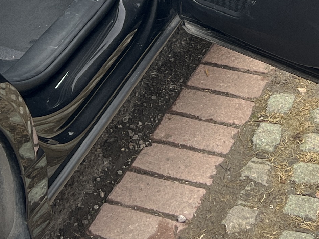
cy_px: -186
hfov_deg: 17.7
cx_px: 197
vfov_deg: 12.3
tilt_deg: -20.6
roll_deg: +1.8
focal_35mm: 111
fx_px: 1023
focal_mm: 5.7
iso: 40
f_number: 1.5
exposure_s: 1/220
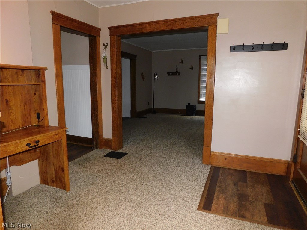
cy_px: 115
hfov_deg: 73.9
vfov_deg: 58.9
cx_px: 154
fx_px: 204
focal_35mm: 23
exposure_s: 1/30
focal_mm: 4
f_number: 3
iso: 200
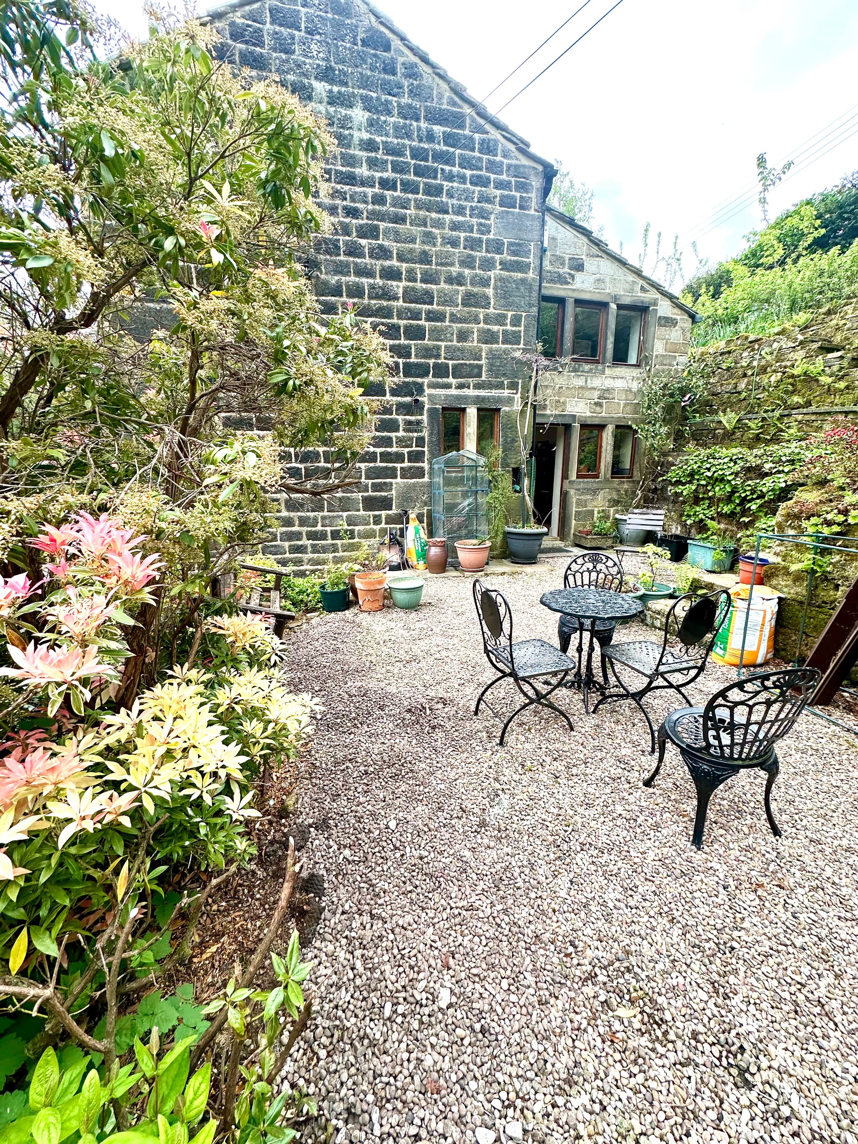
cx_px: 429
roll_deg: +0.6
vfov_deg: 102.1
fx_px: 463
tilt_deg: -12.5
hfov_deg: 85.7
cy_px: 572
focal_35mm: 14
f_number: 2.2
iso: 40
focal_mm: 2.22
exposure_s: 1/243
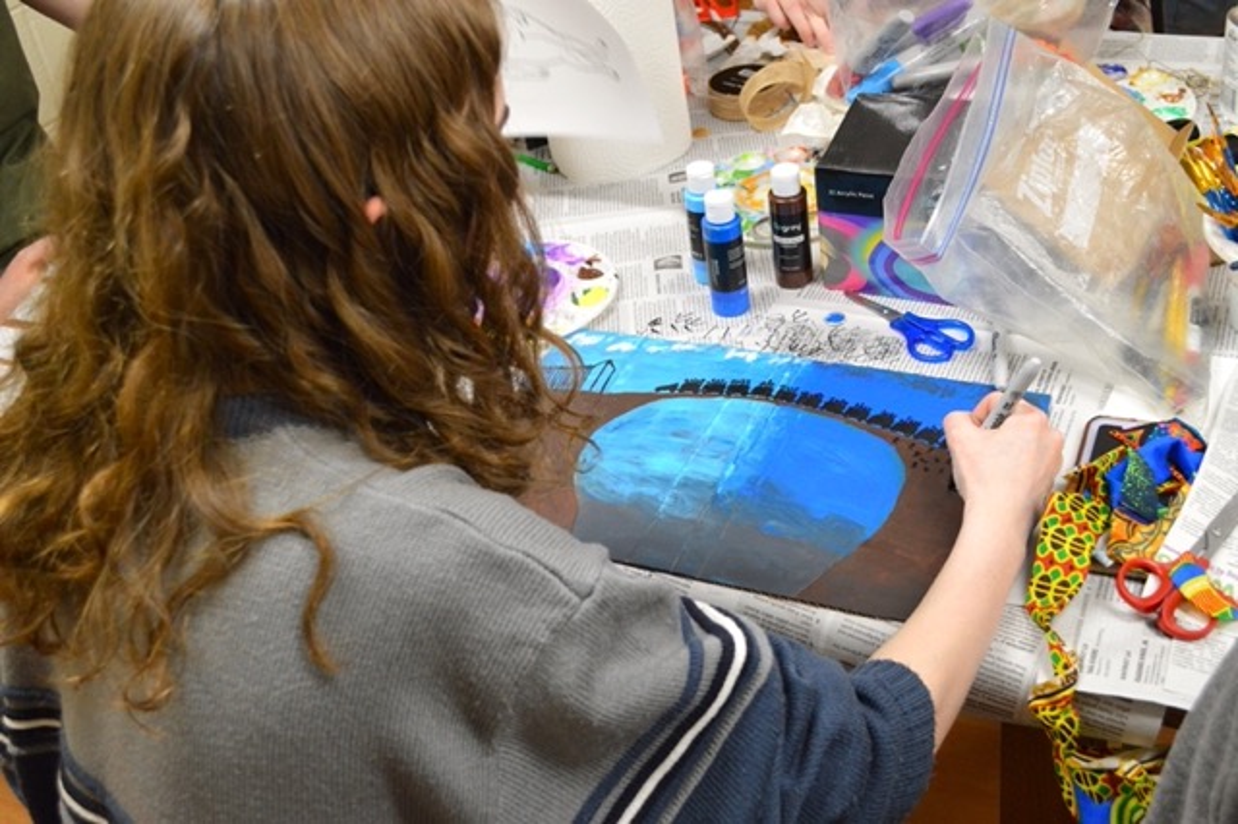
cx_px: 619
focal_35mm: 43
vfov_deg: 31.2
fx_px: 1478
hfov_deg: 45.5
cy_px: 412
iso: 1800
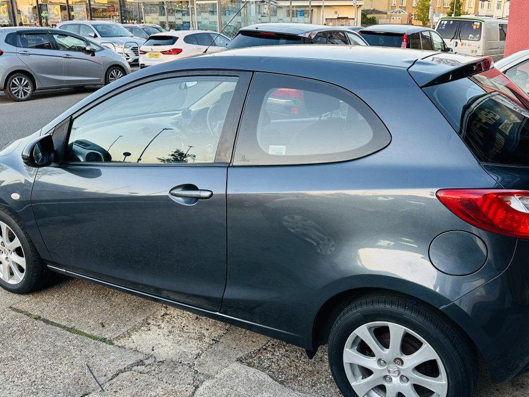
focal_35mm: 34
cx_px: 274
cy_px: 211
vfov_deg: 41.8
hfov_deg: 54.0
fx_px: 520
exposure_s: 1/100
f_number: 1.78
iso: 80
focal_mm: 6.86
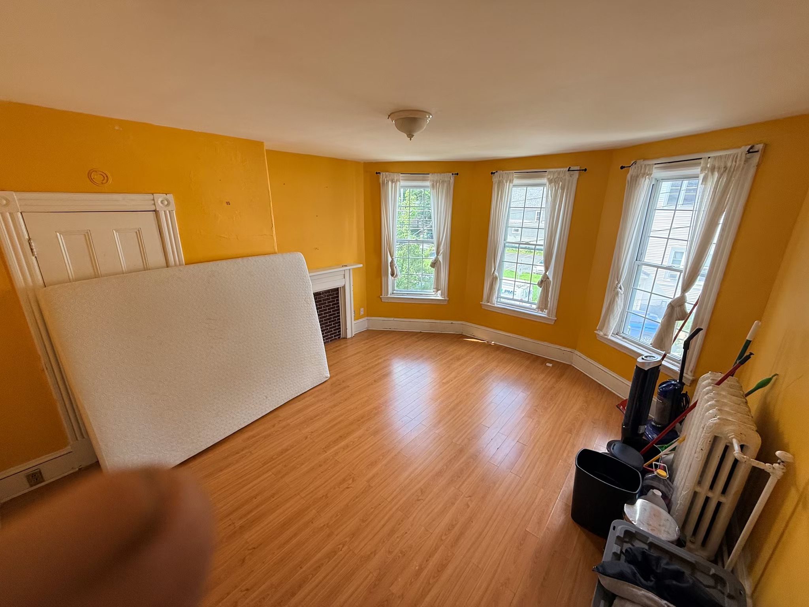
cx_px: 404
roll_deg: -1.2
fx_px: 327
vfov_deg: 85.7
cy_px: 304
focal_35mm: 14
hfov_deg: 102.1
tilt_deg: -15.5
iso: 64
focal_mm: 2.22
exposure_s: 1/113
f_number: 2.2
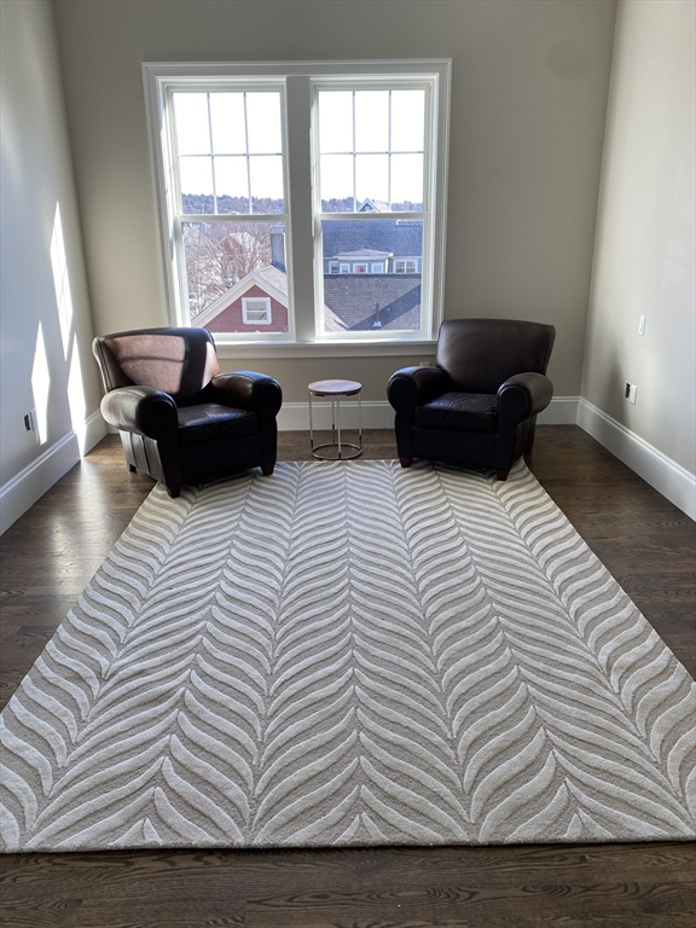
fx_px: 697
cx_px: 348
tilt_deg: -18.4
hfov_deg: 53.1
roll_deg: +0.8
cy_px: 464
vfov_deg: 67.3
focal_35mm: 26
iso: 32
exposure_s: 1/140
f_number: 1.8
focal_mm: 4.25
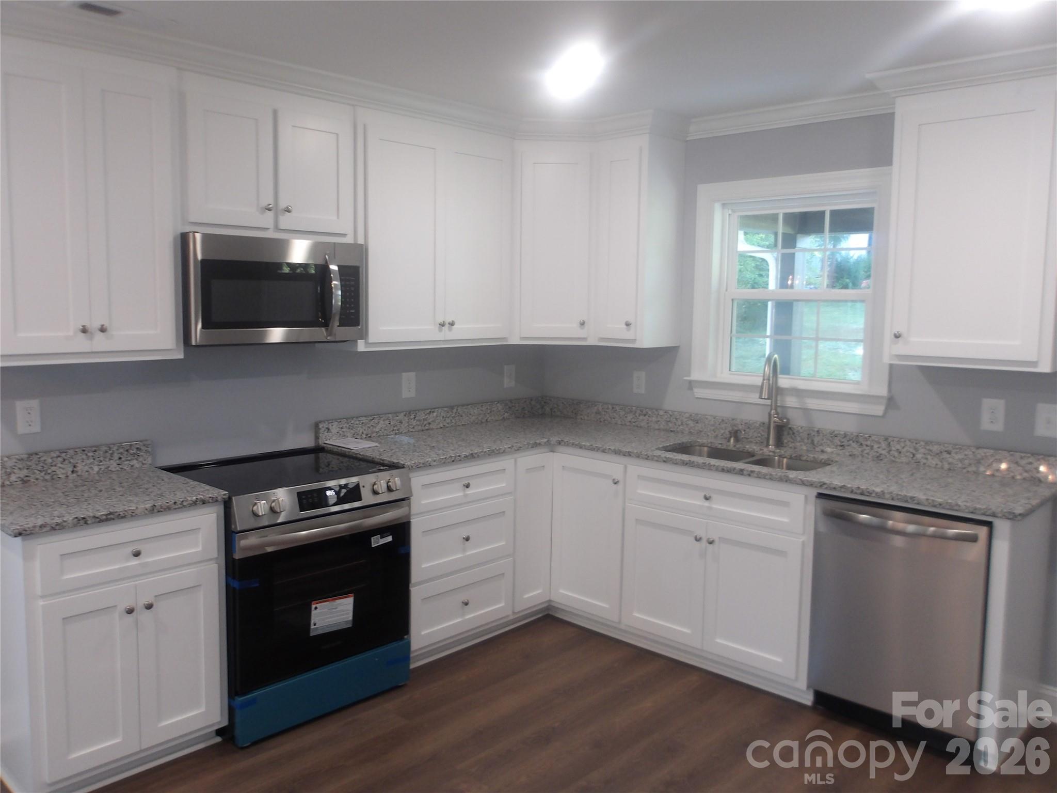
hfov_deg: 65.3
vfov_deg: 51.4
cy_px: 396
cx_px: 528
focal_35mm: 27
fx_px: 824
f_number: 3
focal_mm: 4.9
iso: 192
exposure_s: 1/30
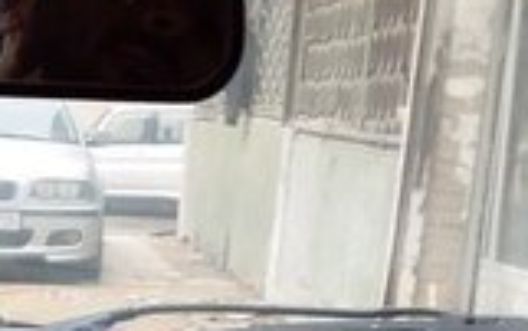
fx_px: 1455
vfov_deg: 11.9
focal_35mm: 101
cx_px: 82
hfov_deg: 20.3
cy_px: 613
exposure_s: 1/100
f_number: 2.2
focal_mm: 3.3
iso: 64
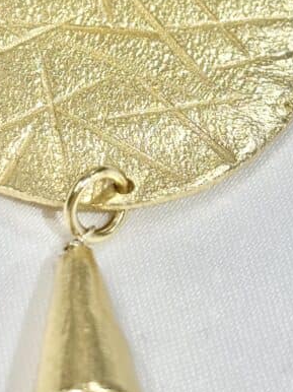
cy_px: 55
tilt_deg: -42.9
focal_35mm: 138
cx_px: 184
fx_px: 1559
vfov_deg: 14.2
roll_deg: +3.5
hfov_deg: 10.7
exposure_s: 1/288
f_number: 1.6
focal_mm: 5.96
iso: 32
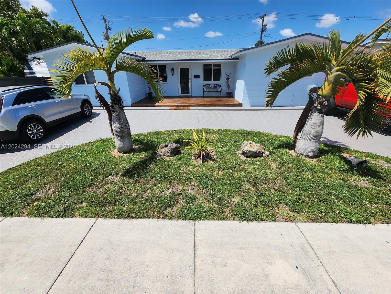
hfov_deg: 106.2
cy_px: 147
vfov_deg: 89.9
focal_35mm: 13
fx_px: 147
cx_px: 196
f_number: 2.2
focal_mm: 2.2
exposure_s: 1/3151
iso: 50
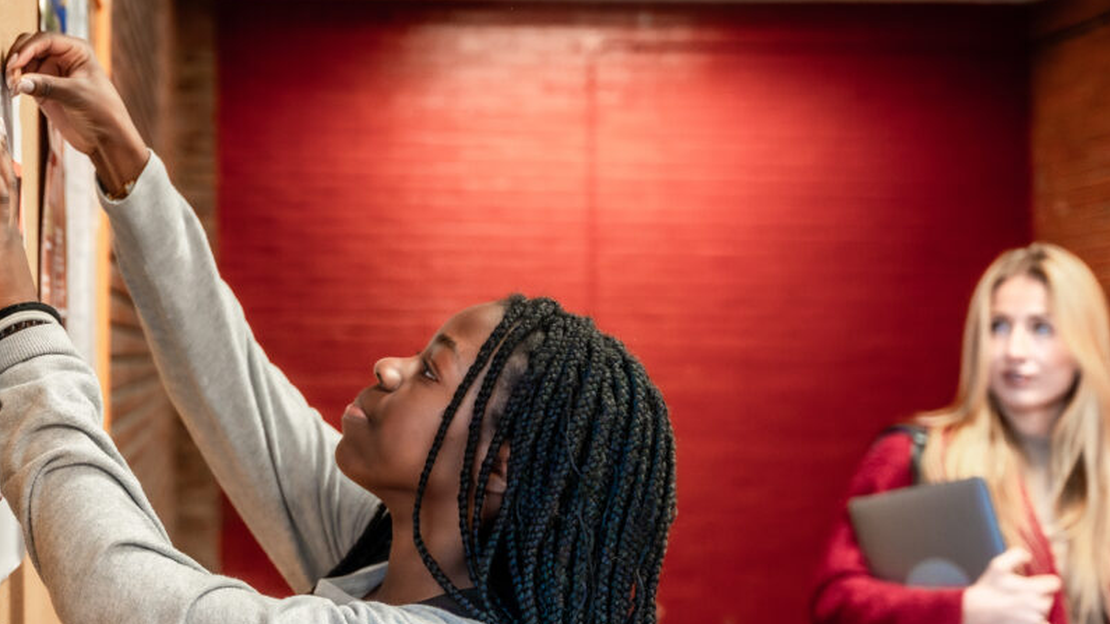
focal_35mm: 58
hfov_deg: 35.7
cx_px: 422
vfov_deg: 20.6
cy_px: 404
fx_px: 1715
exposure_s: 1/320
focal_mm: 43.2
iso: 2500
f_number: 2.8
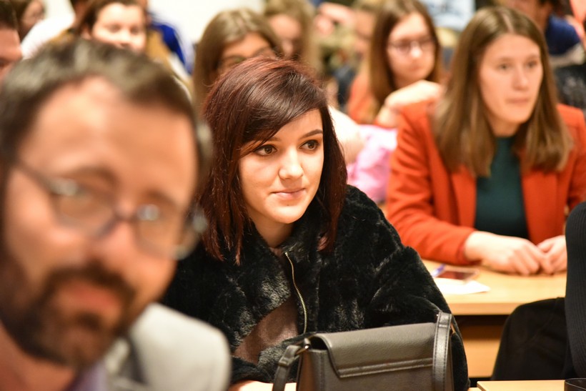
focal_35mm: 120
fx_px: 1954
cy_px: 196
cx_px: 293
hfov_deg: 17.1
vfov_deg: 11.4
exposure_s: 1/160
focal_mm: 120
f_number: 4
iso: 10000
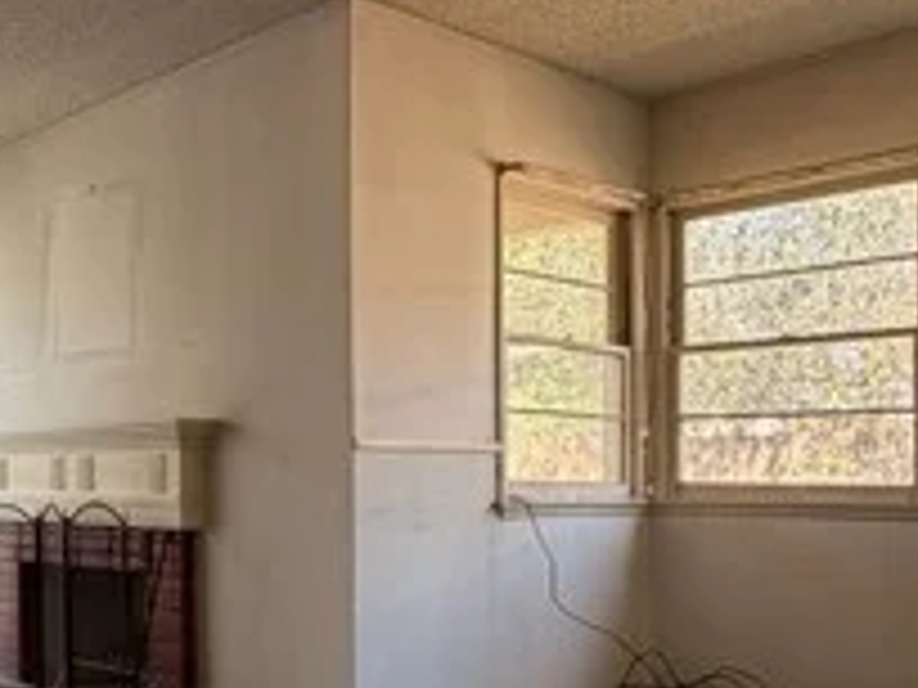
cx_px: 72
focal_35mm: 44
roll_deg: +0.0
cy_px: 472
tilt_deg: +0.2
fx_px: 1167
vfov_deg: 32.5
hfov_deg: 39.5
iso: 160
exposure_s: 1/121
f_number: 2.2
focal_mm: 2.22
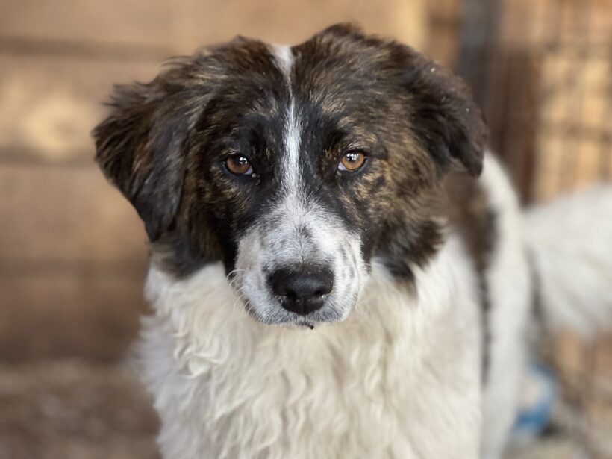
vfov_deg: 19.1
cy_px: 230
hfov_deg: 25.3
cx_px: 306
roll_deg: -3.7
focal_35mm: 77
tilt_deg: -5.8
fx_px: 1361
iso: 250
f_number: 2.8
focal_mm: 9
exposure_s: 1/74
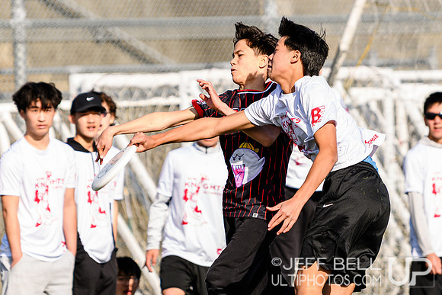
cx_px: 241
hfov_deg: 3.8
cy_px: 167
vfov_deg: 2.6
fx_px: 6608
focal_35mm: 538
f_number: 3.2
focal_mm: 200
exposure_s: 1/1600
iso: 160
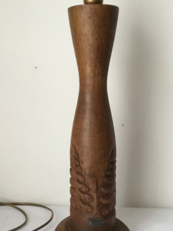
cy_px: 136
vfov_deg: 41.9
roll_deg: +1.3
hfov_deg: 32.2
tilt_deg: -13.2
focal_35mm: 45
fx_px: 300
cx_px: 82
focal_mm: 3.3
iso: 250
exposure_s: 1/17
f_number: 2.4
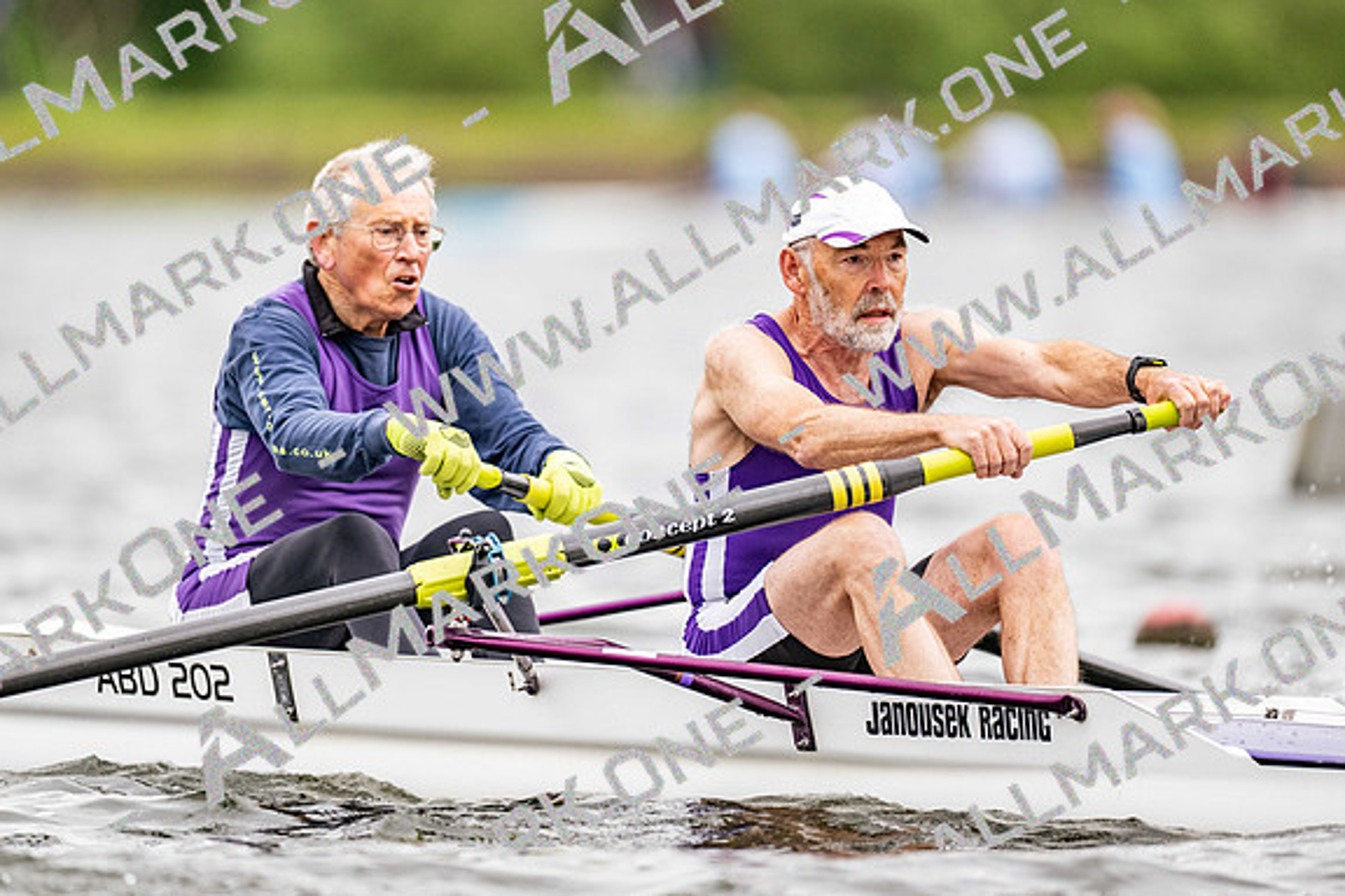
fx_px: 22564
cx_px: 672
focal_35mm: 604
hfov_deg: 3.4
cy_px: 447
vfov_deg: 2.3
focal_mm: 600
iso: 900
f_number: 4
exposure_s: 1/2500
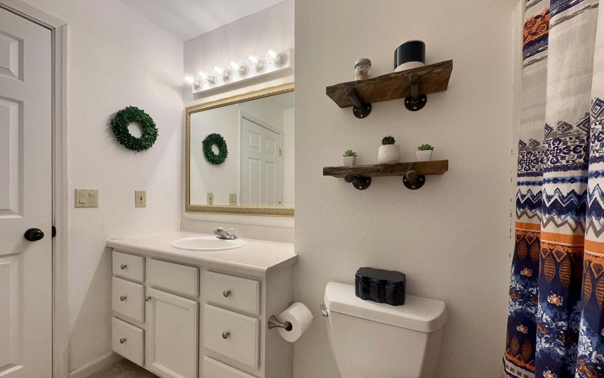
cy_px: 200
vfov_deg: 74.7
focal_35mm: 15
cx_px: 300
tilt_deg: -0.8
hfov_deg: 101.5
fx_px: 247
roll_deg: -0.3
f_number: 2.2
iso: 125
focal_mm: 2.22
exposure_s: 1/120
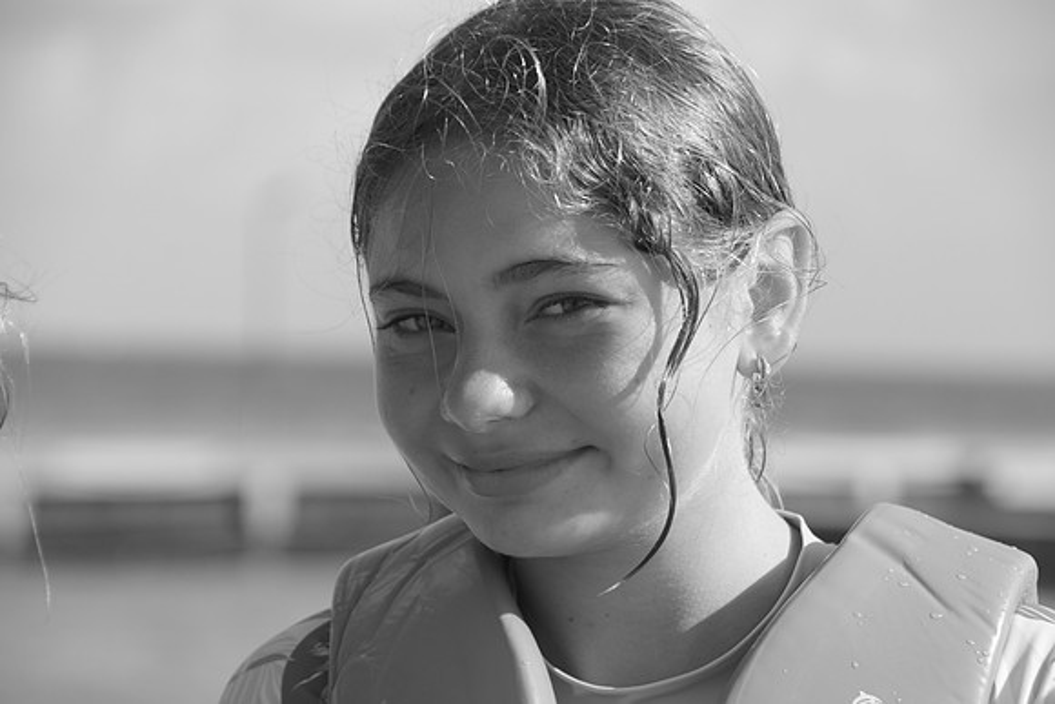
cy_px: 352
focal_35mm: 225
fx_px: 6595
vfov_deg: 6.1
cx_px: 528
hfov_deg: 9.1
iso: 250
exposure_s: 1/1000
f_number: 8
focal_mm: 150
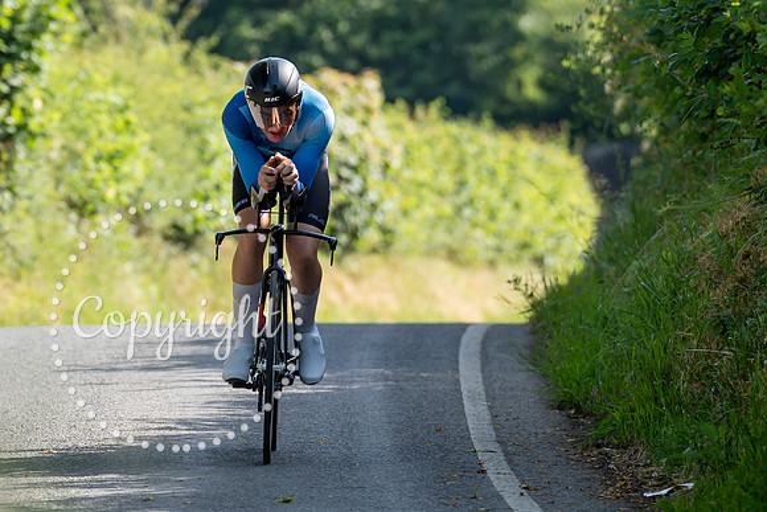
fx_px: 11219
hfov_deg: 3.9
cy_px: 334
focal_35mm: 526
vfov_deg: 2.6
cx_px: 180
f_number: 3.5
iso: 250
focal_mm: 200
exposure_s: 1/1000
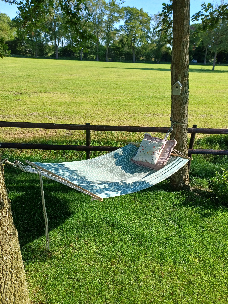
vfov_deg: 69.4
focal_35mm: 25
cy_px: 152
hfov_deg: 54.9
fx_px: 220
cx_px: 114
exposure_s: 1/494
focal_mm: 4.65
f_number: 1.8
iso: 50
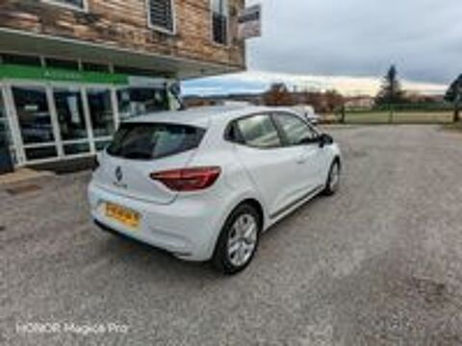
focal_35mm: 20
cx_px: 231
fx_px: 267
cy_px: 173
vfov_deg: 66.0
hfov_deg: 81.7
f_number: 2
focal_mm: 1.82
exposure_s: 1/450
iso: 50
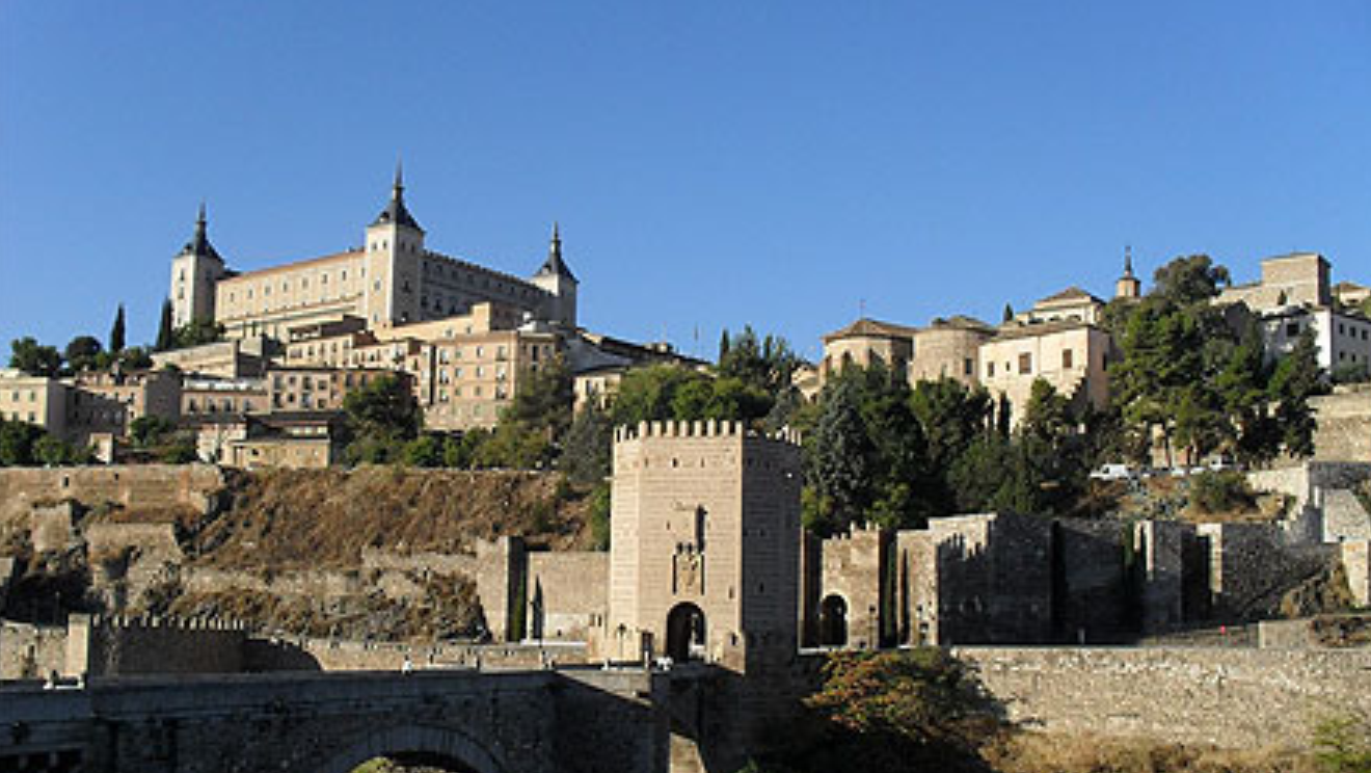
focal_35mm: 39
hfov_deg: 51.6
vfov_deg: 30.4
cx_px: 695
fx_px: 1418
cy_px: 474
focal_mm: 6.3
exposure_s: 1/180
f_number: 8.4
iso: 100
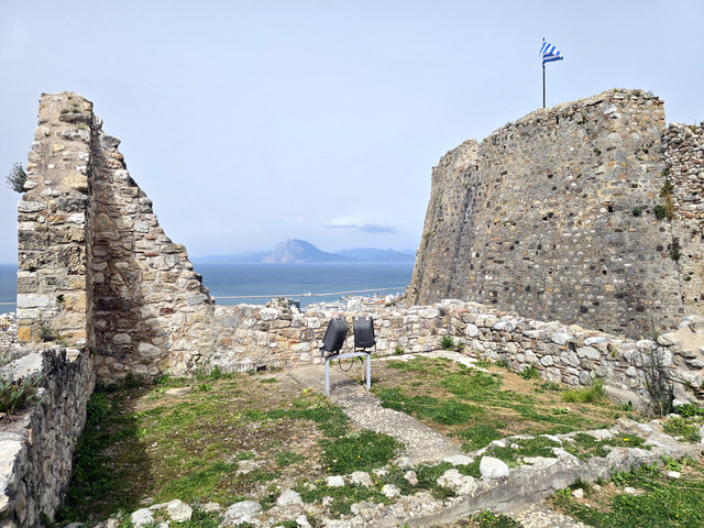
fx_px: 468
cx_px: 352
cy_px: 264
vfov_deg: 58.9
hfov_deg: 73.9
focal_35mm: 23
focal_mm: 6.3
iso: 12
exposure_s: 1/788
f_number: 1.7
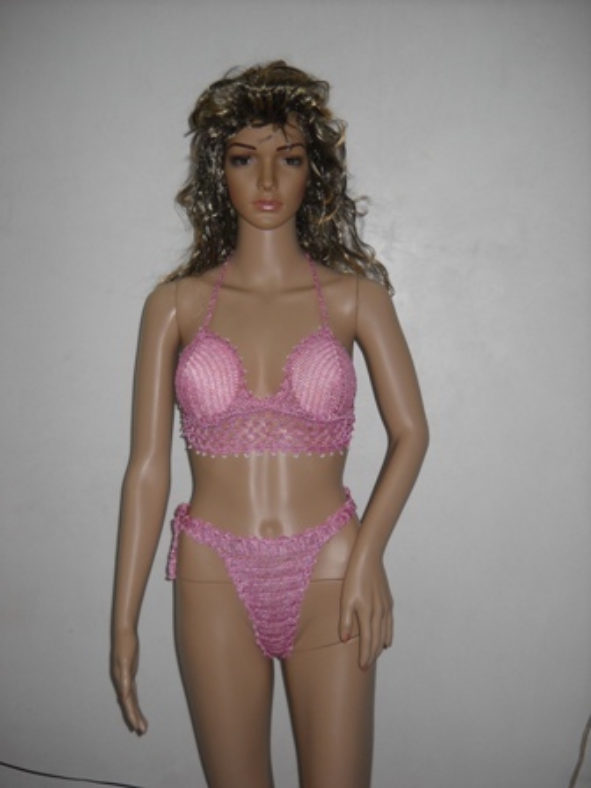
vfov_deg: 45.8
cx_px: 296
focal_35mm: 41
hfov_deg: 35.1
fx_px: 933
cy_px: 394
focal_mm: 6.72
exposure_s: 1/30
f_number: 3.1
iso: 64
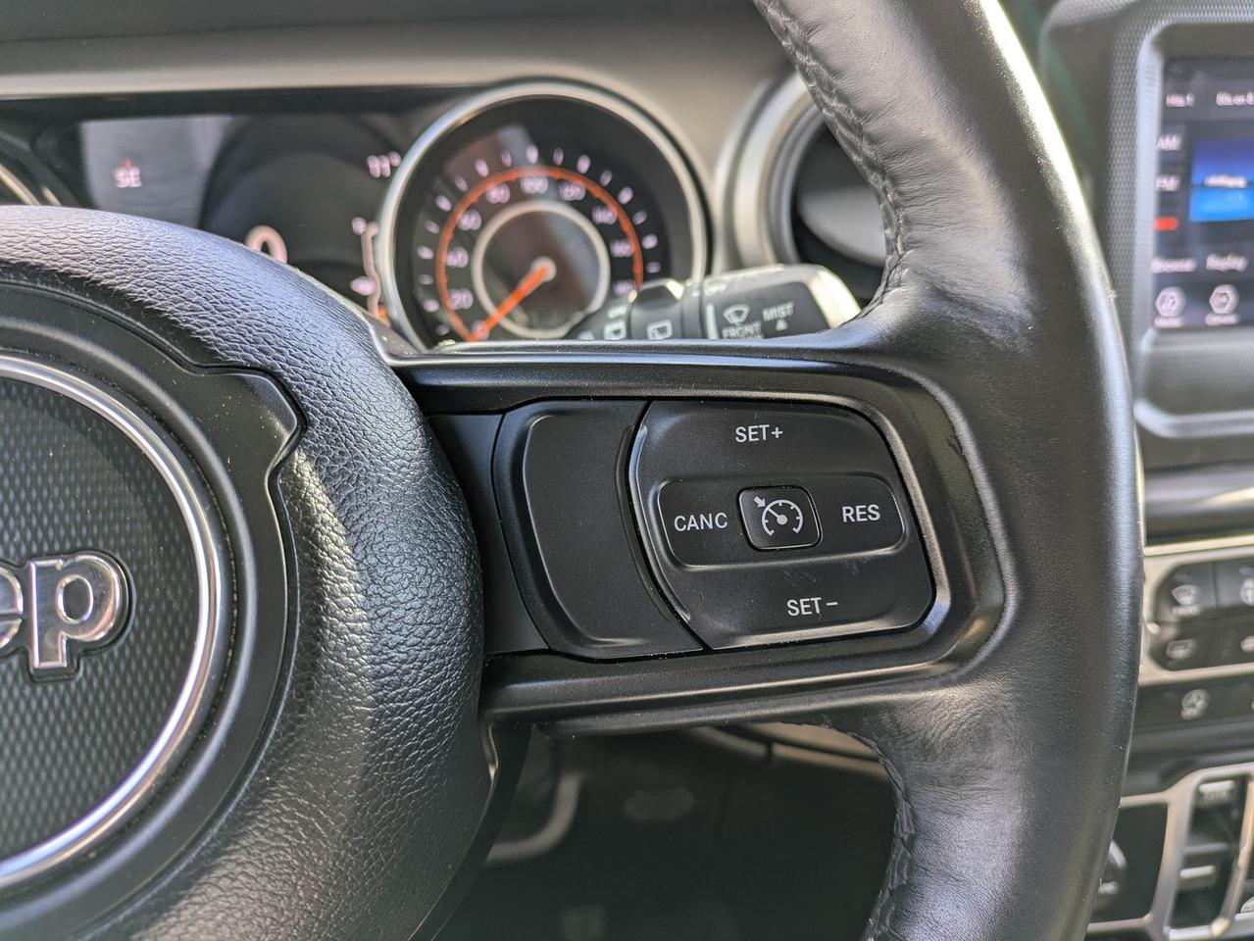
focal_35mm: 25
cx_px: 627
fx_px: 906
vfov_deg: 54.9
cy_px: 470
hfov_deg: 69.4
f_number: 1.89
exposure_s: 1/100
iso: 44
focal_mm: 5.43
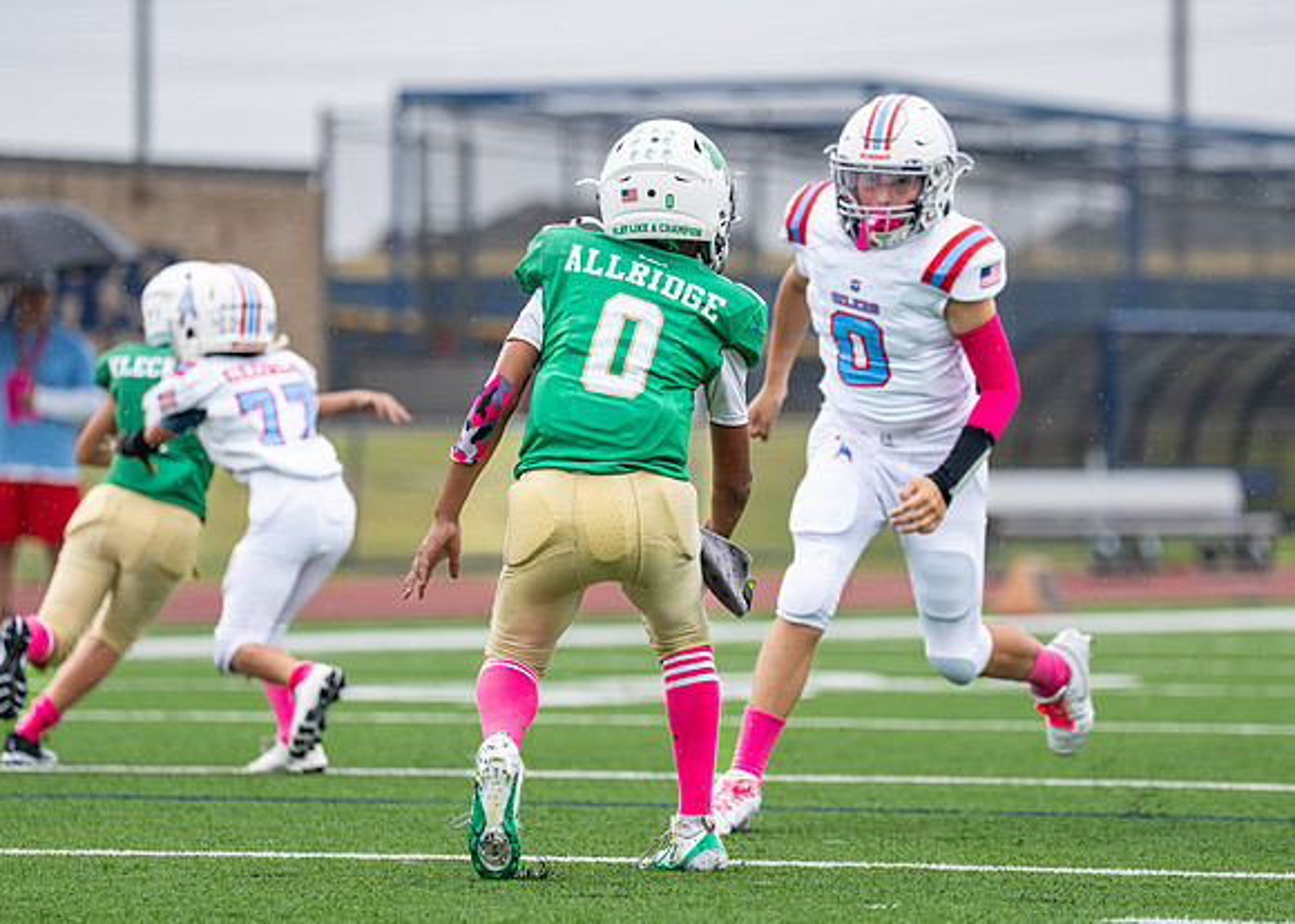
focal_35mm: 261
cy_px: 431
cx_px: 745
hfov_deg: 7.7
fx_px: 9600
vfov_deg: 5.5
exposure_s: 1/1000
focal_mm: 165
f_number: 2.8
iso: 400
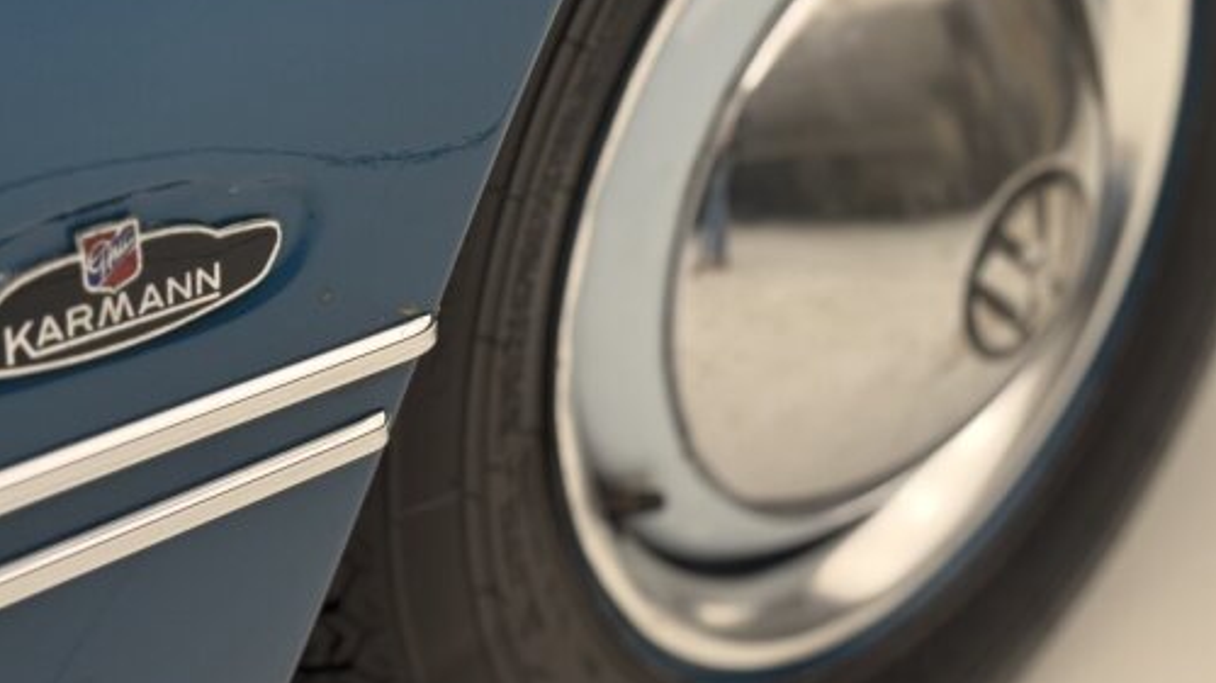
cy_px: 238
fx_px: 2160
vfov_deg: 17.9
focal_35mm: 67
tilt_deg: -25.4
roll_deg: -1.9
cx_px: 618
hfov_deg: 31.4
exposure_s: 1/99
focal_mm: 6.76
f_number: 1.78
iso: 250
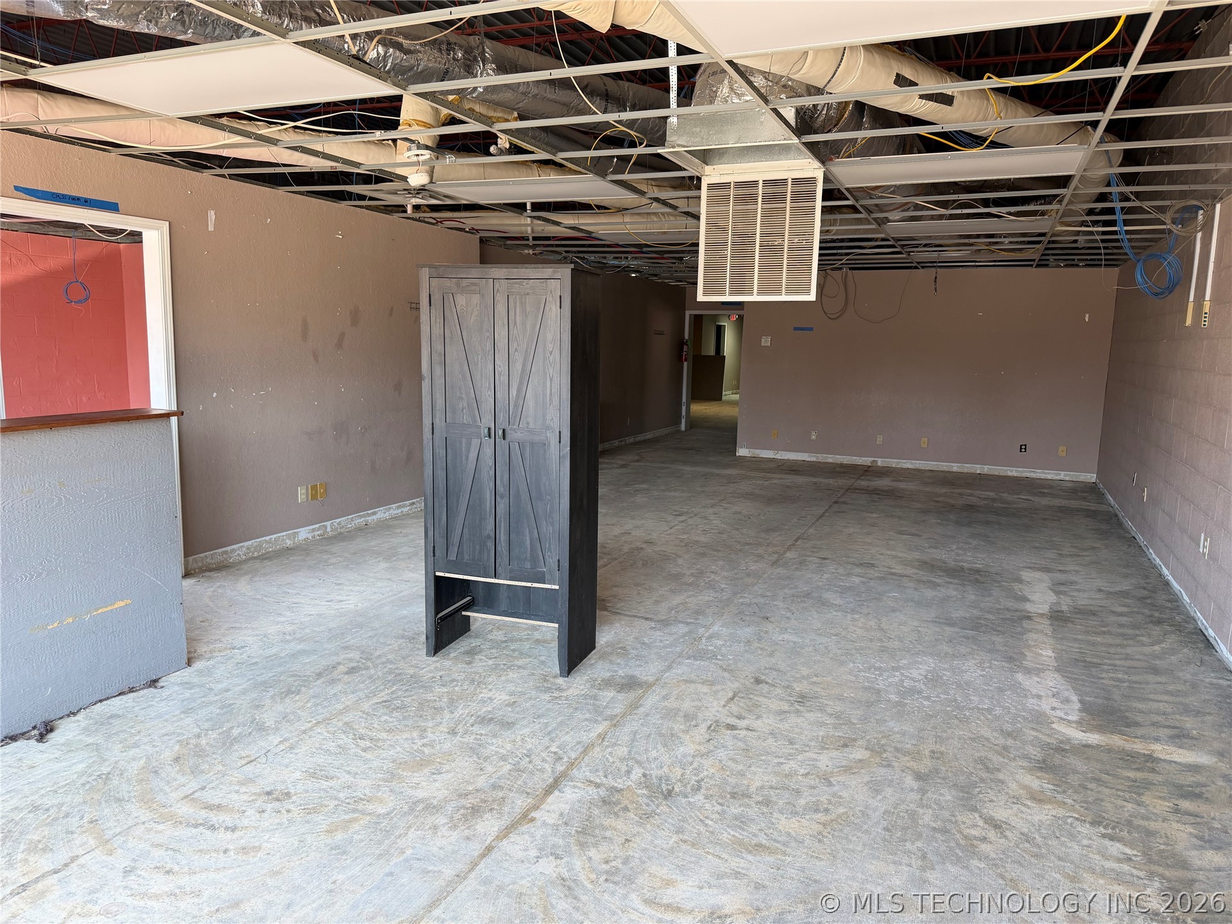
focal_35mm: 24
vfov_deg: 56.8
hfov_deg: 71.6
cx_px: 616
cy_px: 462
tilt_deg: -9.4
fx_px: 854
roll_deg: -0.9
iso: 125
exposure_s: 1/121
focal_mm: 6.76
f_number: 1.78
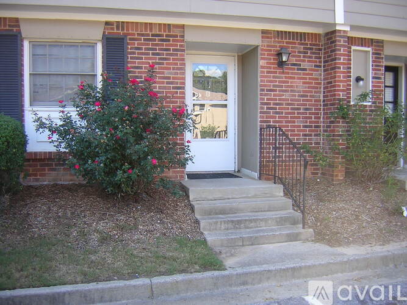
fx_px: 423
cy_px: 152
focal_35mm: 36
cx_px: 204
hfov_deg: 51.4
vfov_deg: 39.6
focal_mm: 4.7
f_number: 2.6
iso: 100
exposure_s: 1/105
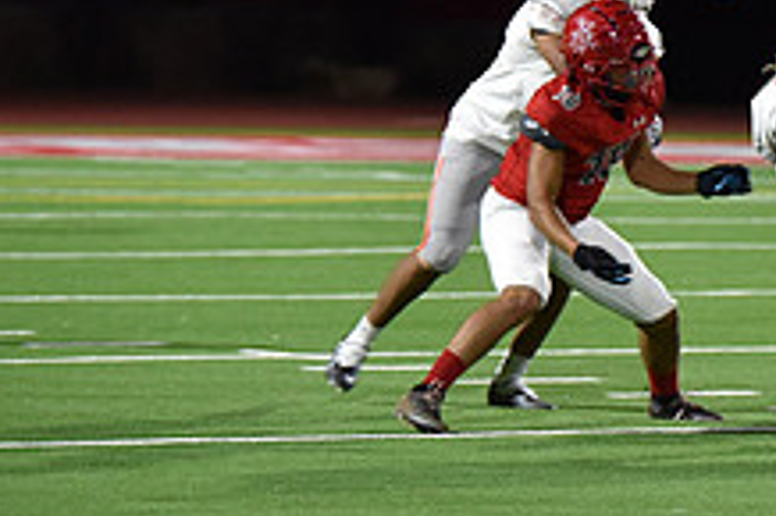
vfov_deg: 3.1
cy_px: 137
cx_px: 872
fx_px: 9455
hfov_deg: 4.7
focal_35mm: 439
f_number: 2.8
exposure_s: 1/500
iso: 2800
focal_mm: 165
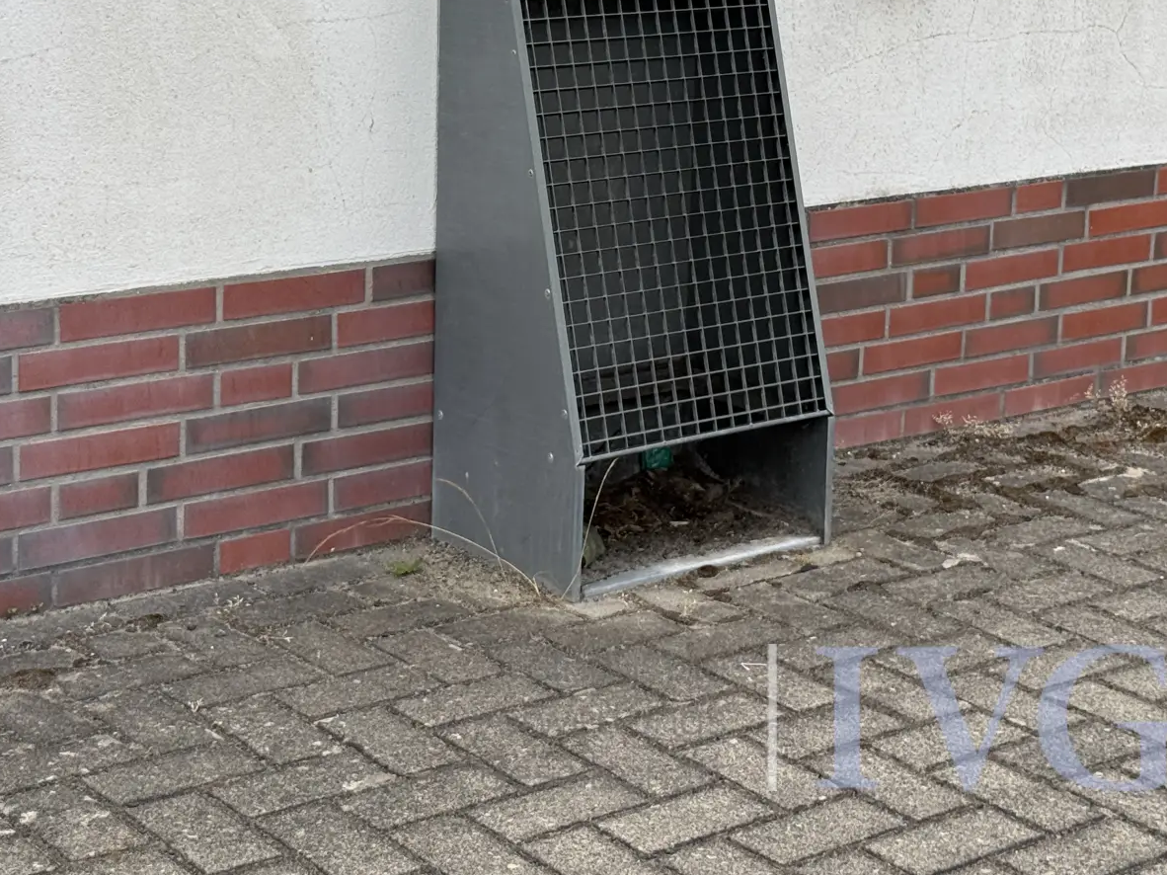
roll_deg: -1.4
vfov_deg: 18.8
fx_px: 2629
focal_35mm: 78
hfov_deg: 25.0
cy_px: 222
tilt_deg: -10.5
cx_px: 611
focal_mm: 6.76
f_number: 1.78
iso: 64
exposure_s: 1/570
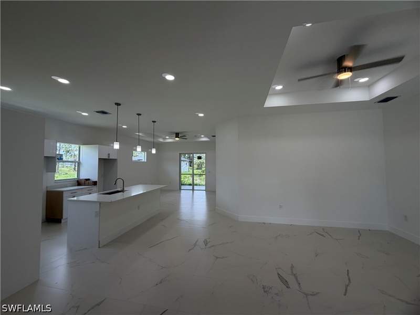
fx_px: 170
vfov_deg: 85.7
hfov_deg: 102.1
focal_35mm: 14
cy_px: 158
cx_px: 210
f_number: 2.2
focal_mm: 2.22
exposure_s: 1/127
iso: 50
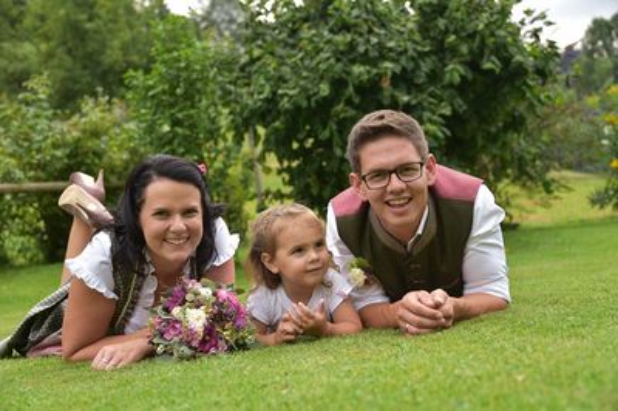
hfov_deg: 36.3
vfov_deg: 24.6
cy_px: 206
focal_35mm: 55
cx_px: 309
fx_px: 943
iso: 200
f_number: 4.5
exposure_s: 1/400
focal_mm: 55
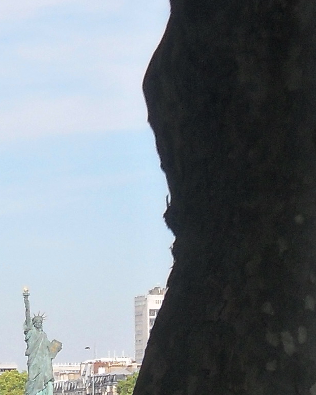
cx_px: -56
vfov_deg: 5.7
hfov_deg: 4.6
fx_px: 3939
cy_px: 396
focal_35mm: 337
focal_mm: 12
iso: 80
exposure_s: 1/750
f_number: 4.2
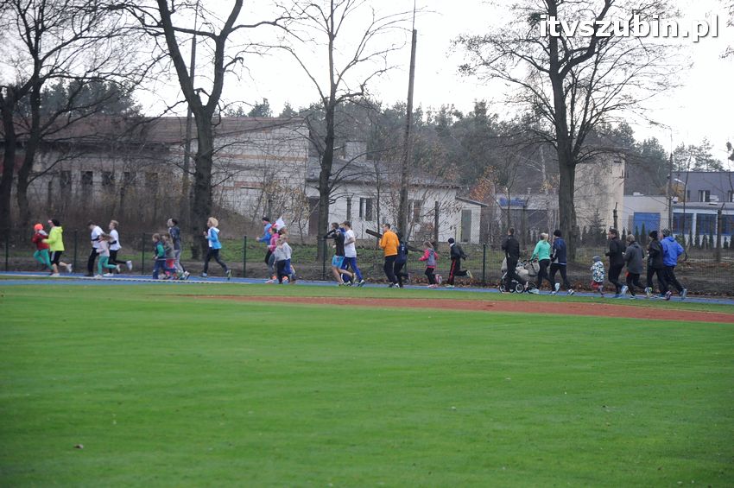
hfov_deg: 13.1
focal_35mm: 158
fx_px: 3208
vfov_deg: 8.7
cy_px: 244
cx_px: 367
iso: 1250
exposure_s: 1/640
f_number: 6.3
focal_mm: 105
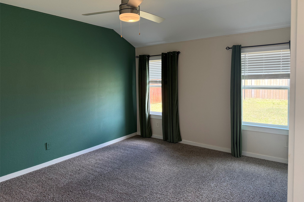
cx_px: 152
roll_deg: +0.9
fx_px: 211
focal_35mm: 25
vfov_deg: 51.2
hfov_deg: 71.5
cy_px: 92
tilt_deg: -2.7
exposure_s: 1/120
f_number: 1.78
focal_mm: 6.76
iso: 250
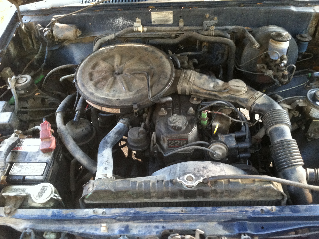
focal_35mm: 35
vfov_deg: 40.6
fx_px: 322
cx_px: 160
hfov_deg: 52.7
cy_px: 120
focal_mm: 3.85
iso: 250
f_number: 2.8
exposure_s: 1/15
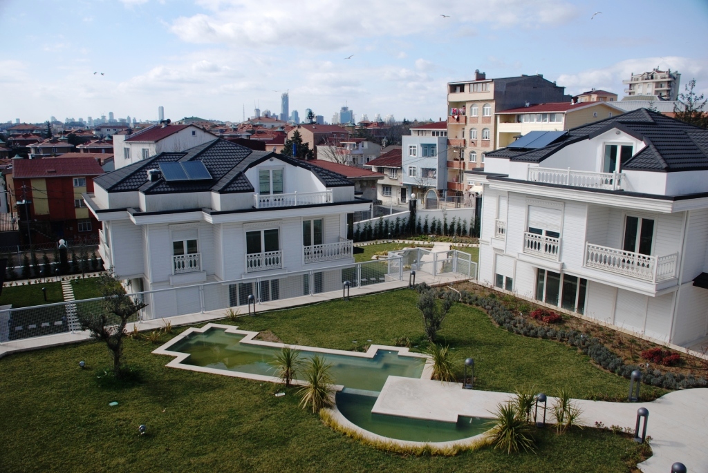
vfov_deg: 48.0
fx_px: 532
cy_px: 236
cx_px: 354
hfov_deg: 67.3
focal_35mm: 27
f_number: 5.6
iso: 100
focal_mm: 18
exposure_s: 1/125
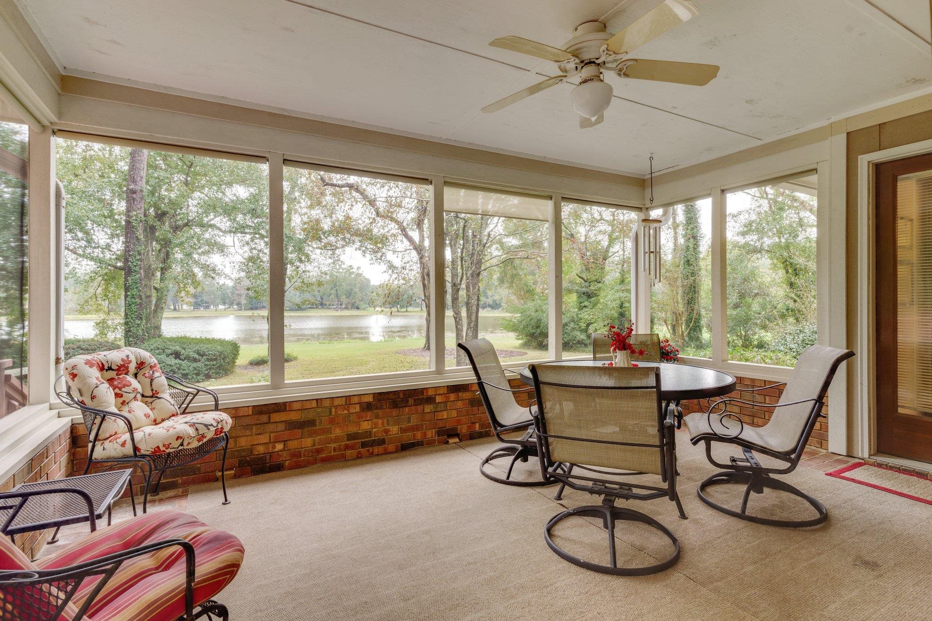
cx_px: 466
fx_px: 440
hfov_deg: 93.3
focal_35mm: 17
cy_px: 310
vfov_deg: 70.4
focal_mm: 17
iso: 100
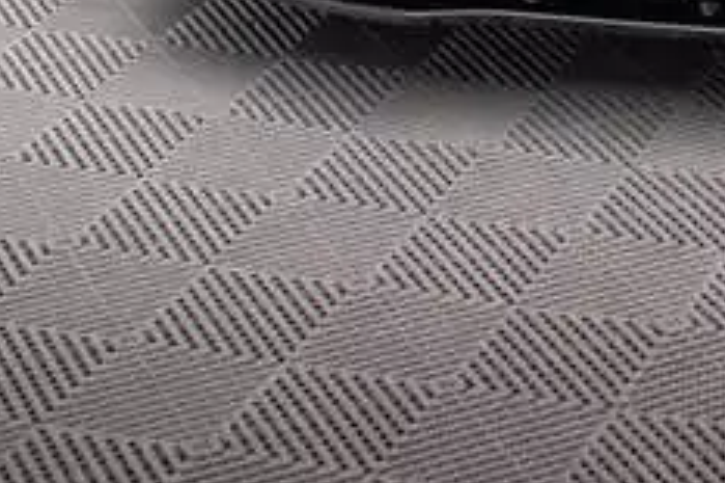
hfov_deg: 12.9
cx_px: 933
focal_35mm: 154
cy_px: -416
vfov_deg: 8.5
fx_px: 3099
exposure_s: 1/100
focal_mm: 35
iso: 1000
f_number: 2.5
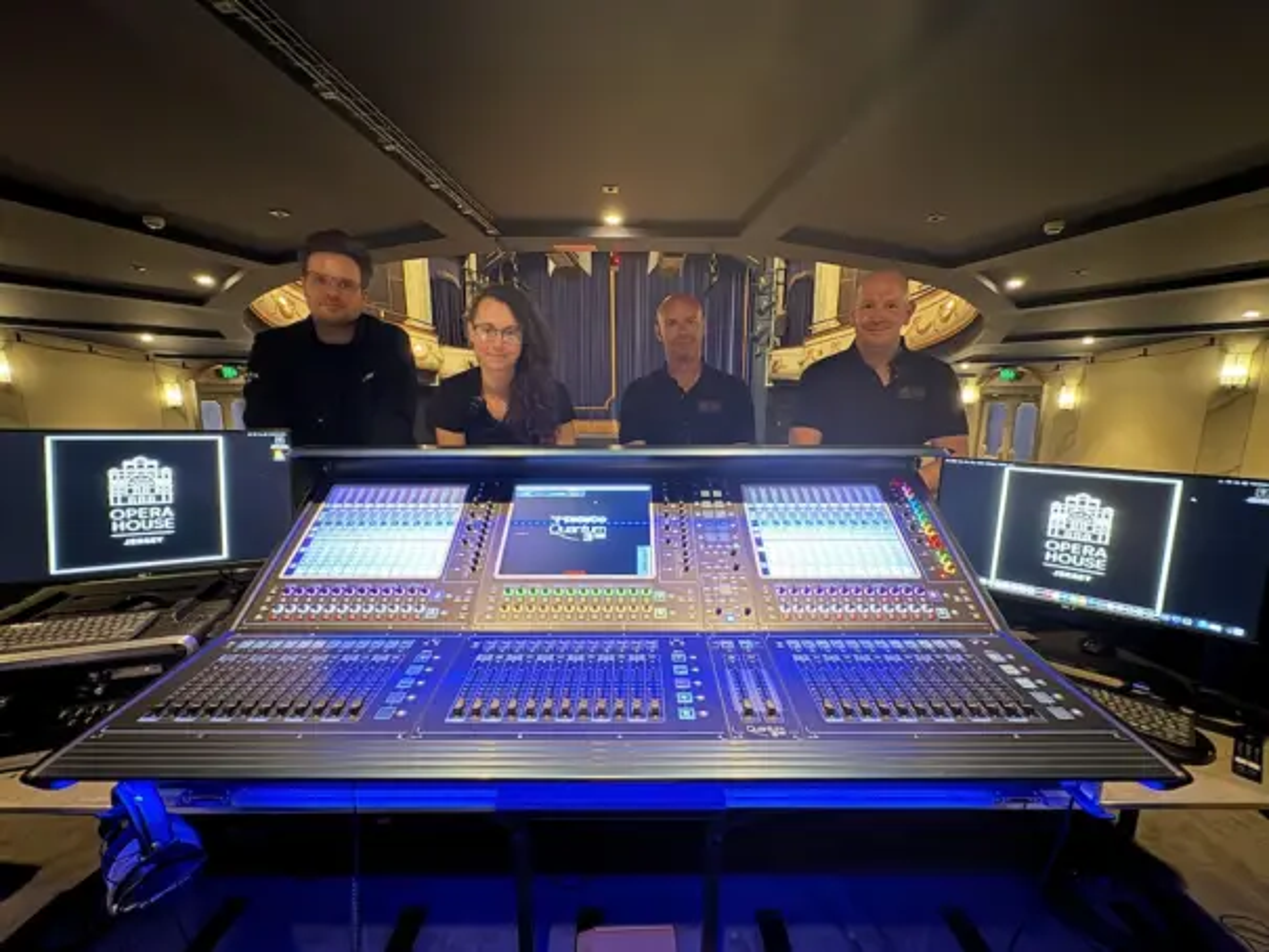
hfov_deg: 102.1
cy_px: 476
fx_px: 513
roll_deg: +0.1
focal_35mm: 14
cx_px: 634
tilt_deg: -9.4
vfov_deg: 85.7
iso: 1000
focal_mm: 2.22
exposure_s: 1/14
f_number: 2.2
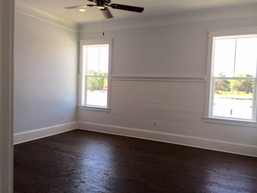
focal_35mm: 29
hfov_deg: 61.7
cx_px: 128
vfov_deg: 48.2
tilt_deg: -3.4
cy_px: 96
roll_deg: -2.4
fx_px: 215
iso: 40
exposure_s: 1/120
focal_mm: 4.15
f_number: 2.2
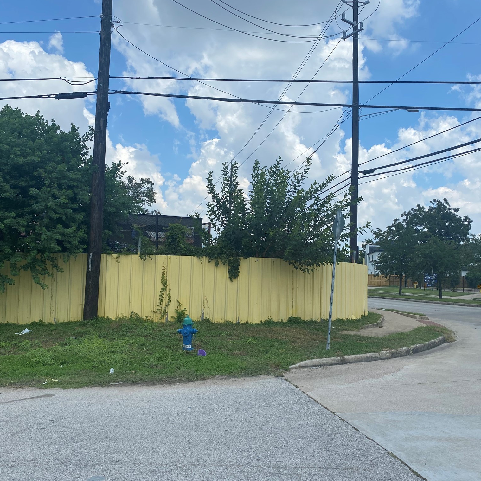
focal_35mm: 31
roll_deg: -1.2
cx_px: 282
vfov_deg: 52.5
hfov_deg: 52.3
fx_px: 487
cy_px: 240
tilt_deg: +2.5
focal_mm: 4.25
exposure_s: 1/3731
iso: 32
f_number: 1.8
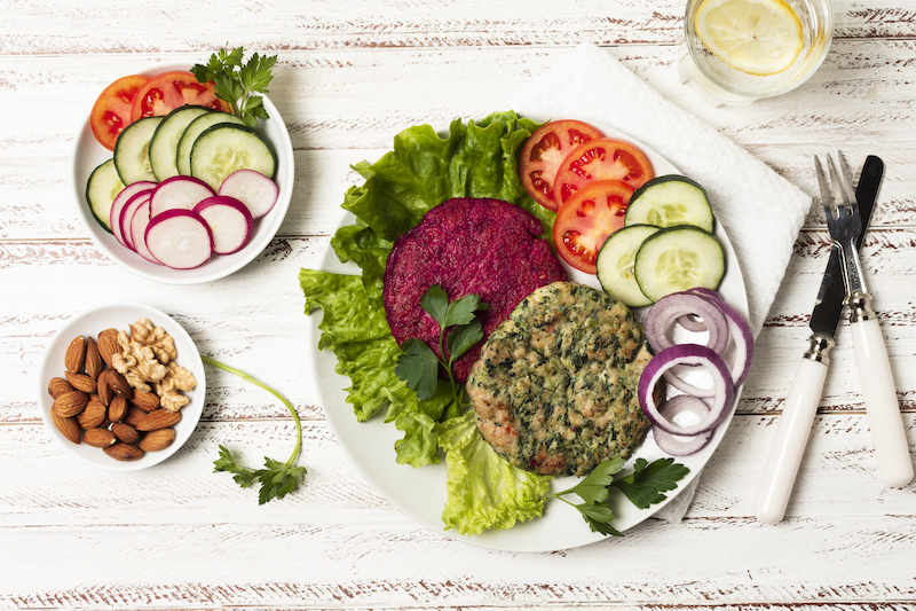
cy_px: 306
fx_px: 1335
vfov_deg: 25.7
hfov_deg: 37.9
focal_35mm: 52
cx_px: 458
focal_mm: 35
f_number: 8
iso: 250
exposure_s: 1/160
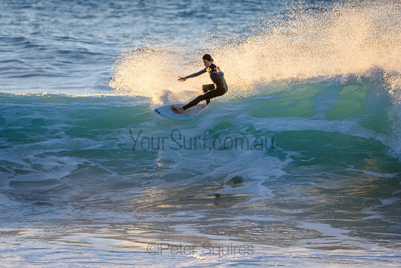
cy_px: 134
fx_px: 8356
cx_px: 200
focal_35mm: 750
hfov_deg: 2.7
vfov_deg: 1.8
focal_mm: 500
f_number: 5.6
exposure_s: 1/1600
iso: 640
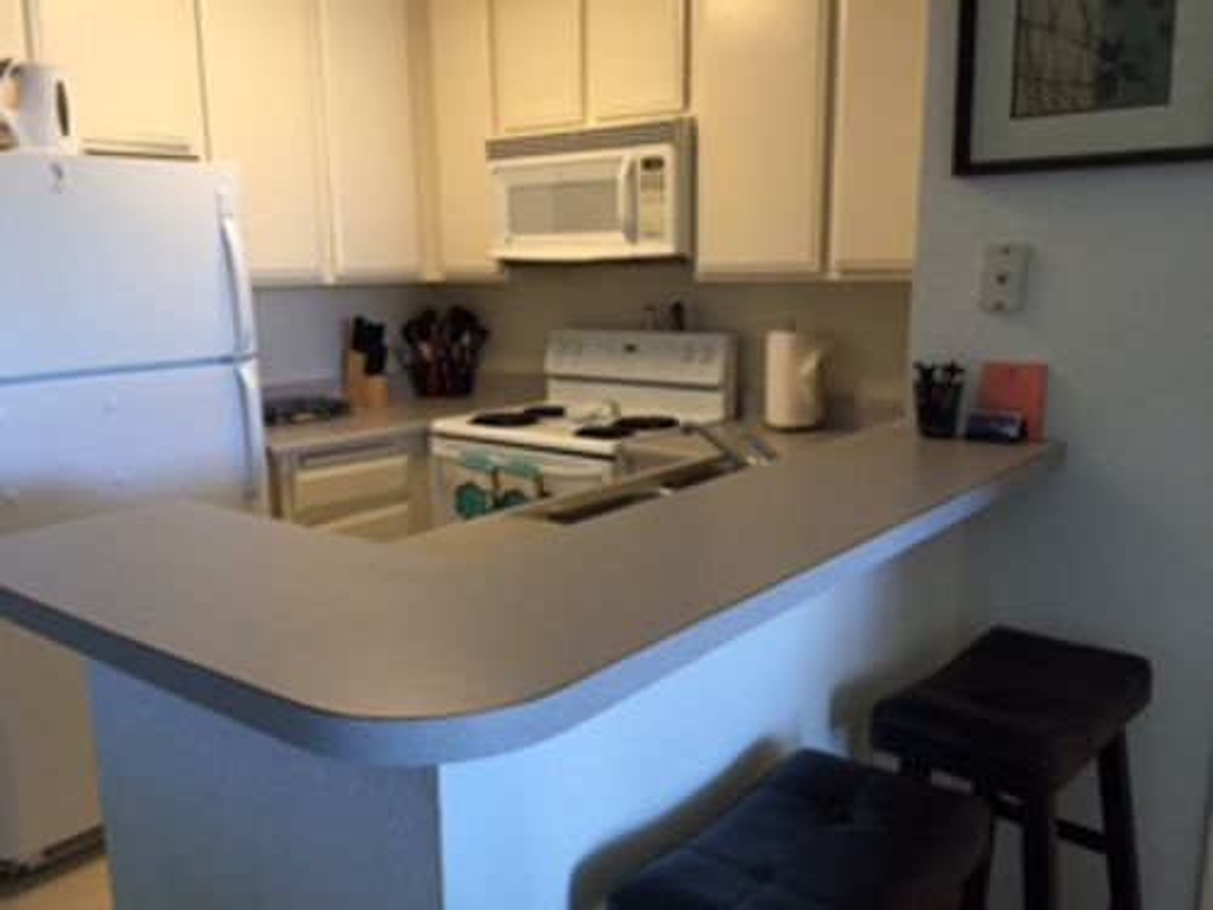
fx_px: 1016
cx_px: 606
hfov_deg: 61.7
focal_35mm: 29
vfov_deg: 48.2
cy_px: 455
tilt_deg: -13.2
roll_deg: -0.5
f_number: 2.2
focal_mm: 4.15
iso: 64
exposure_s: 1/30
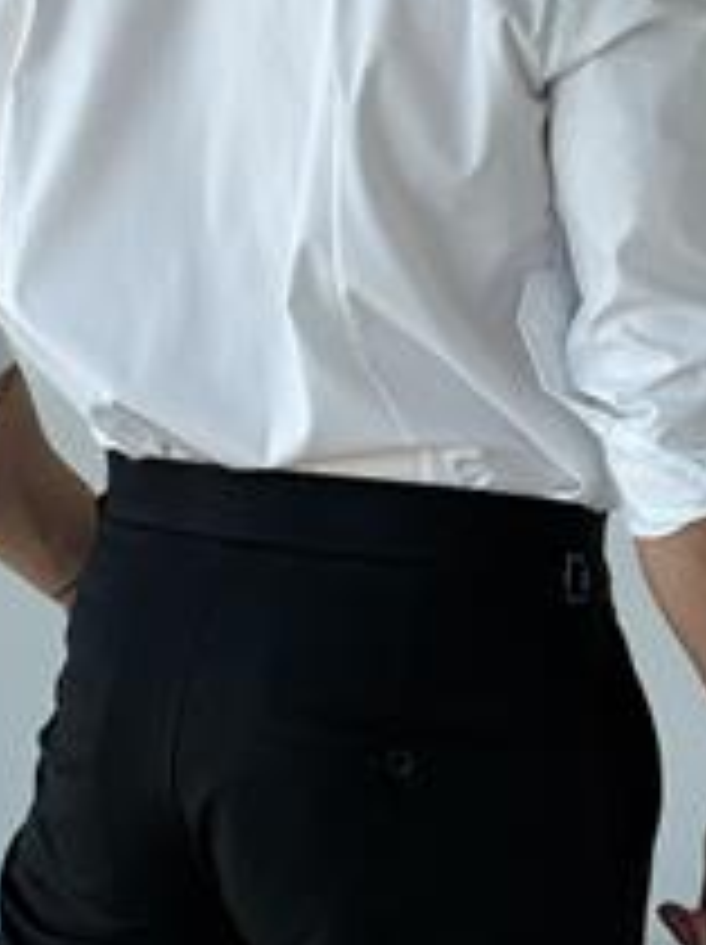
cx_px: 256
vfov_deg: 15.9
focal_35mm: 122
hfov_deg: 12.1
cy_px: 7
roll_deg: -0.3
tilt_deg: +1.9
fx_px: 3324
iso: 80
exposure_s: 1/557
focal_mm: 6.76
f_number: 1.78
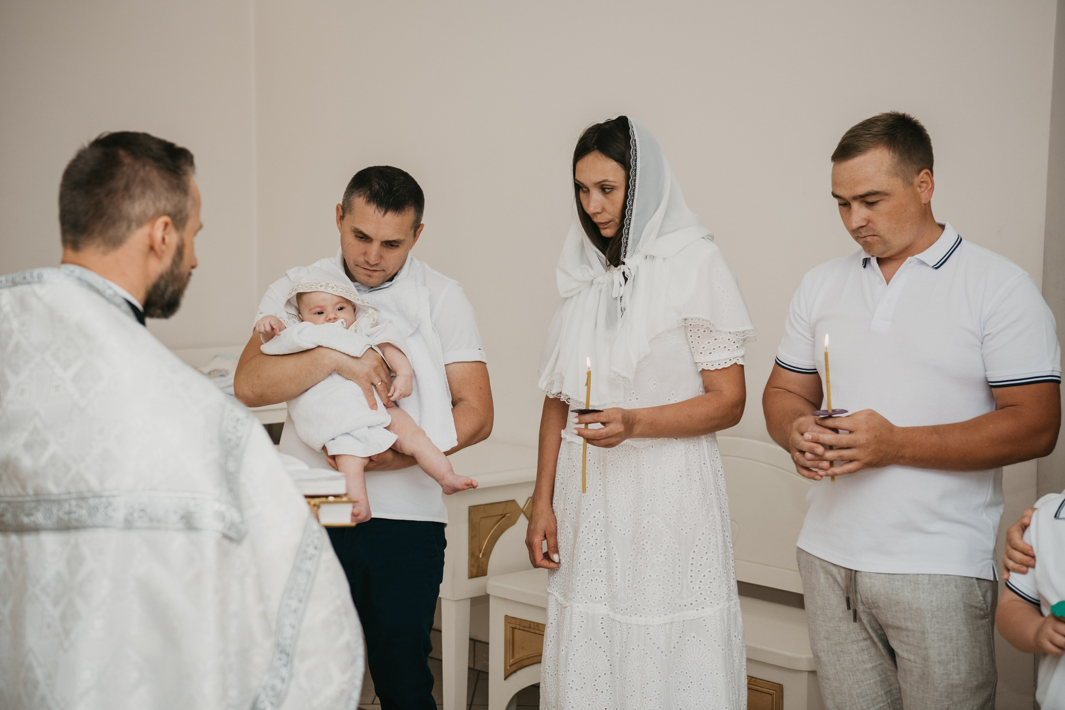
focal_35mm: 70
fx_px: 2071
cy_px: 355
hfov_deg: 28.8
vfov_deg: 19.5
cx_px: 532
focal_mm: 70
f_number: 4
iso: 200
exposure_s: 1/160
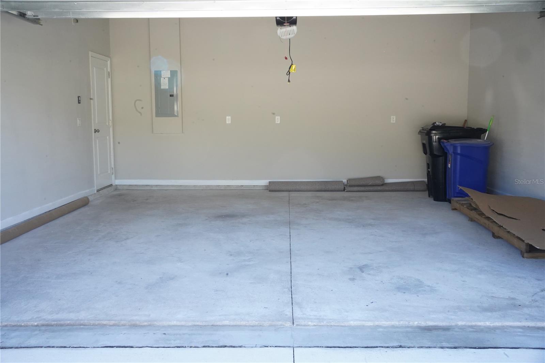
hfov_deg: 54.4
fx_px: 530
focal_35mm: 35
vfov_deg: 37.8
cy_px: 182
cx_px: 272
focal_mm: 35
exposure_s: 1/60
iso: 3200
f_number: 22
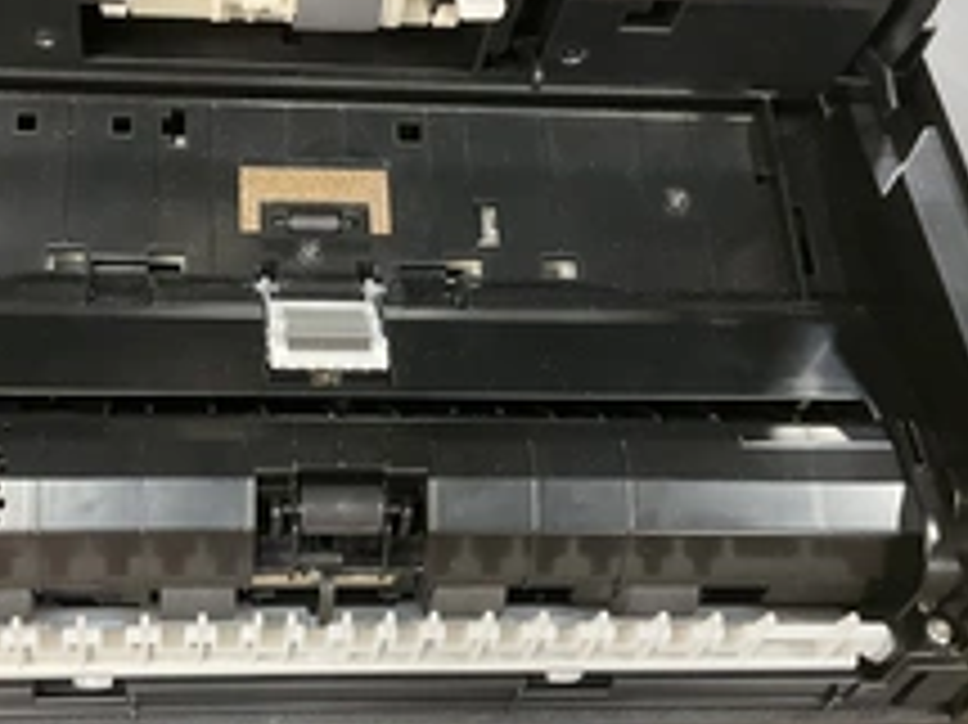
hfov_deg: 35.3
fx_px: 1509
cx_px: 338
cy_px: 243
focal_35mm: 54
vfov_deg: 26.9
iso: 400
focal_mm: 3
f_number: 1.8
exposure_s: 1/30
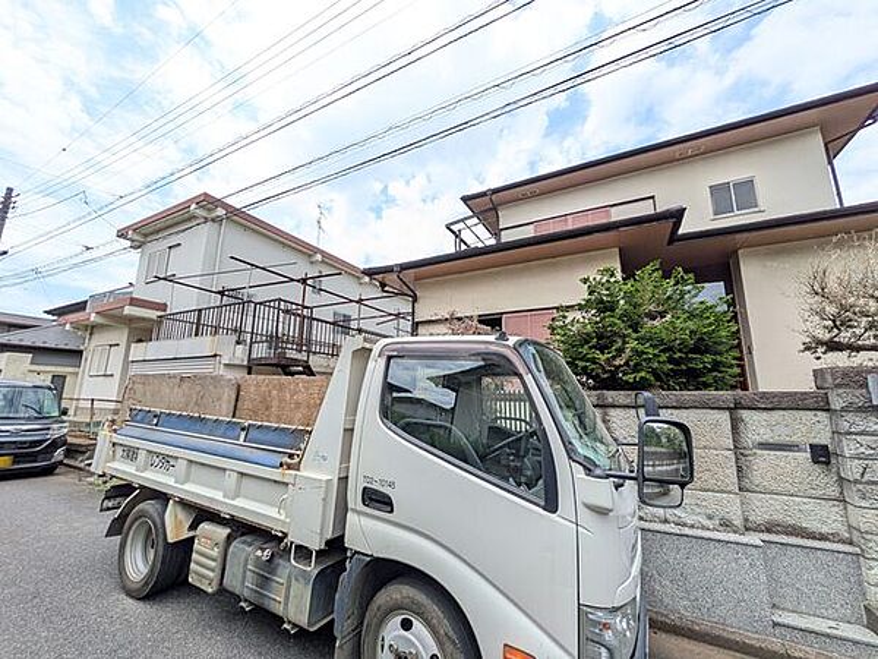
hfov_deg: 102.1
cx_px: 439
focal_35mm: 14
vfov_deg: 85.7
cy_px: 330
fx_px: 355
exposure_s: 1/1094
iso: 51
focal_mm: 1.83
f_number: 2.2
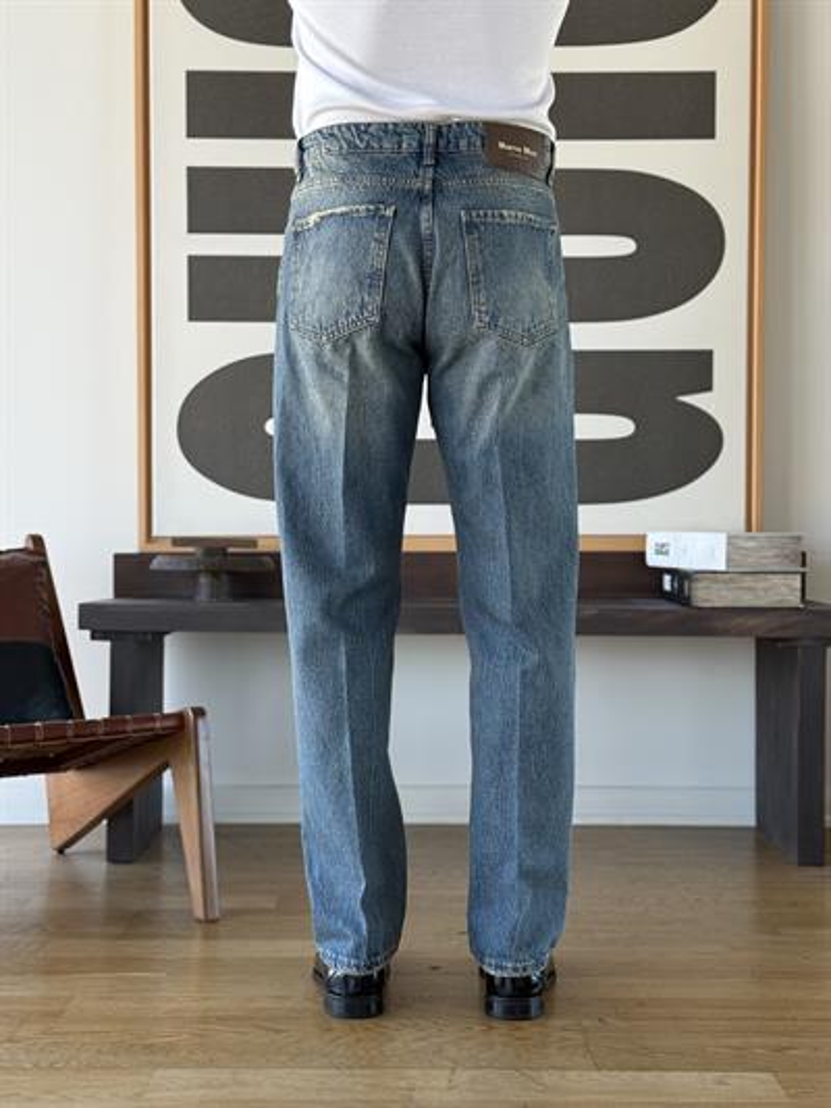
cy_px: 554
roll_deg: -0.4
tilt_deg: -1.2
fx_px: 1536
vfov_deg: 39.6
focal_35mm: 48
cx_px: 416
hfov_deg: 30.3
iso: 80
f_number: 1.78
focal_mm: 6.76
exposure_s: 1/200
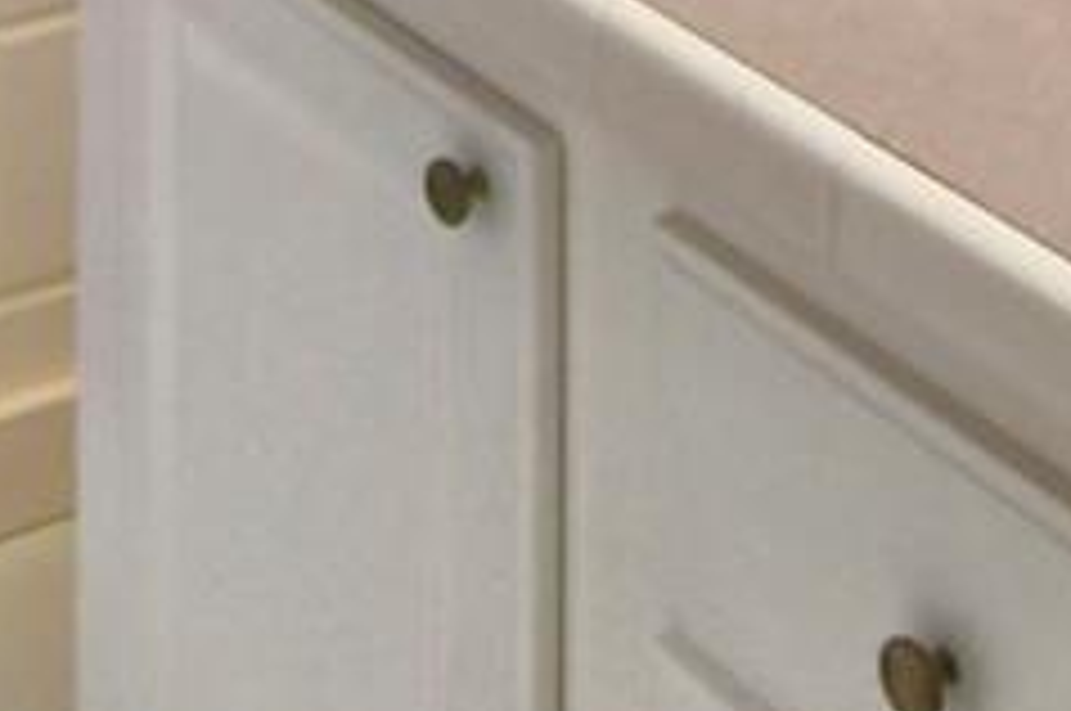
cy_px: -1287
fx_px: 3001
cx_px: 158
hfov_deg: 19.9
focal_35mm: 101
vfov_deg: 10.4
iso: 400
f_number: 4.5
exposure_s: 1/100
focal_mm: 10
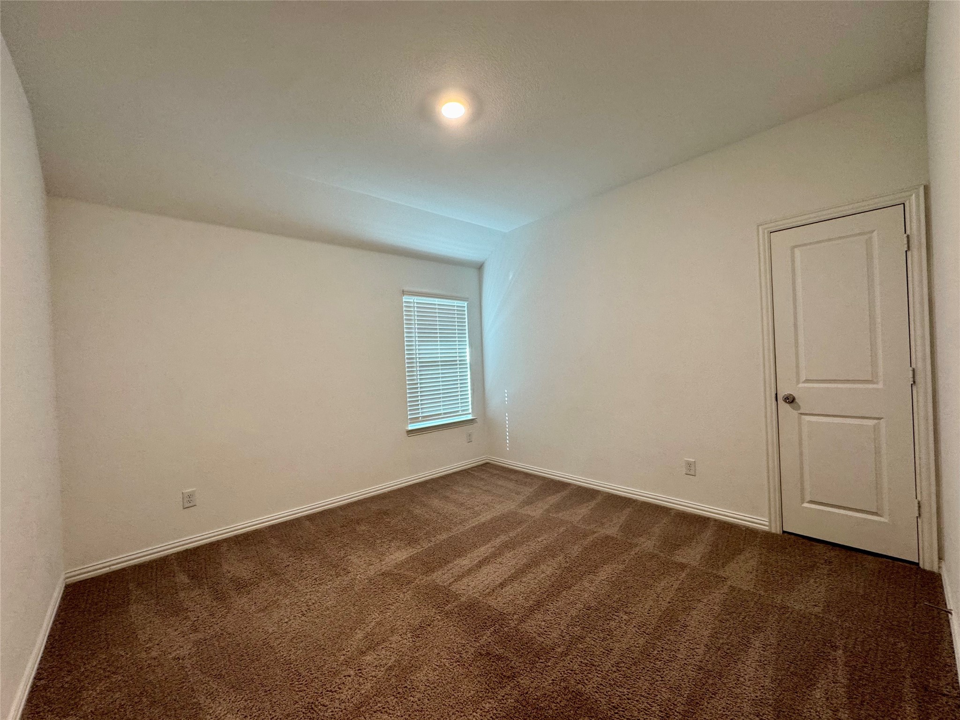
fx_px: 388
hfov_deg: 102.1
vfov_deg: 85.7
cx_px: 480
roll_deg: +3.0
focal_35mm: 14
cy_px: 360
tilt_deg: -0.3
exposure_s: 1/60
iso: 200
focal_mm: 2.22
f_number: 2.2
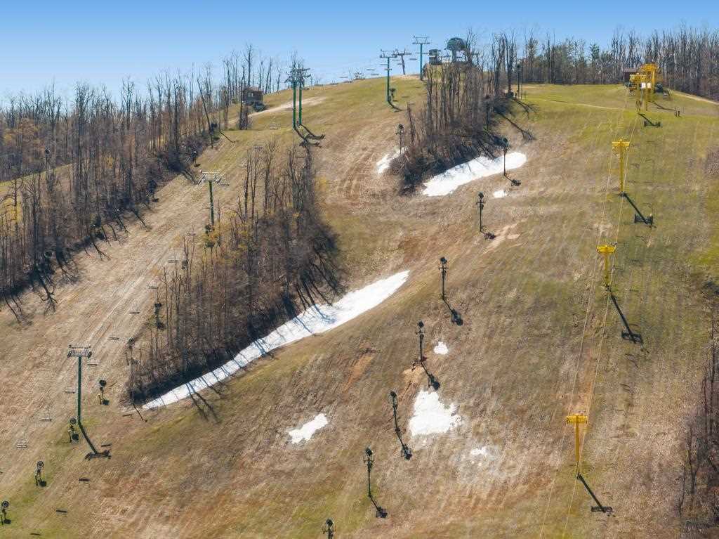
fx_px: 3343
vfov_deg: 9.2
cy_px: 270
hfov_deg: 12.3
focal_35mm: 161
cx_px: 360
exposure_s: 1/320
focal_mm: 29.85
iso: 100
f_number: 4.4
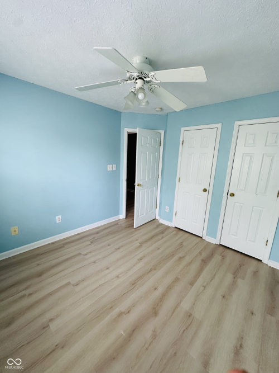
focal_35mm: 14
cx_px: 140
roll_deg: -1.2
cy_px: 186
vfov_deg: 102.1
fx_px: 150
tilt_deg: -9.5
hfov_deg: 85.7
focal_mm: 2.22
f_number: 2.2
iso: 125
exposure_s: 1/99
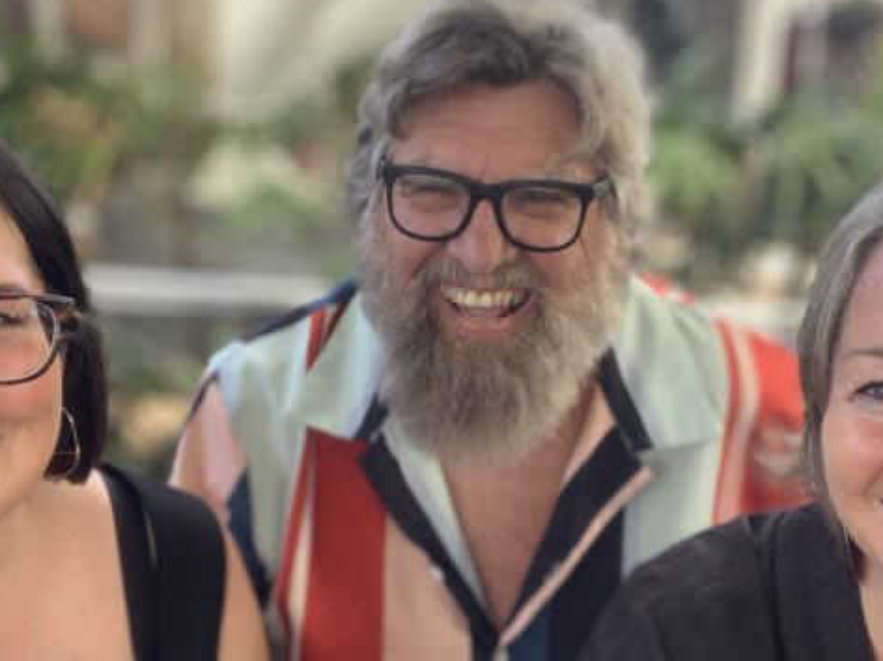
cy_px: 407
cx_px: 470
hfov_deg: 36.8
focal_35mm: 52
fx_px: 1325
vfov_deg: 27.9
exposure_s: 1/121
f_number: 2.2
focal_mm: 2.87
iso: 40
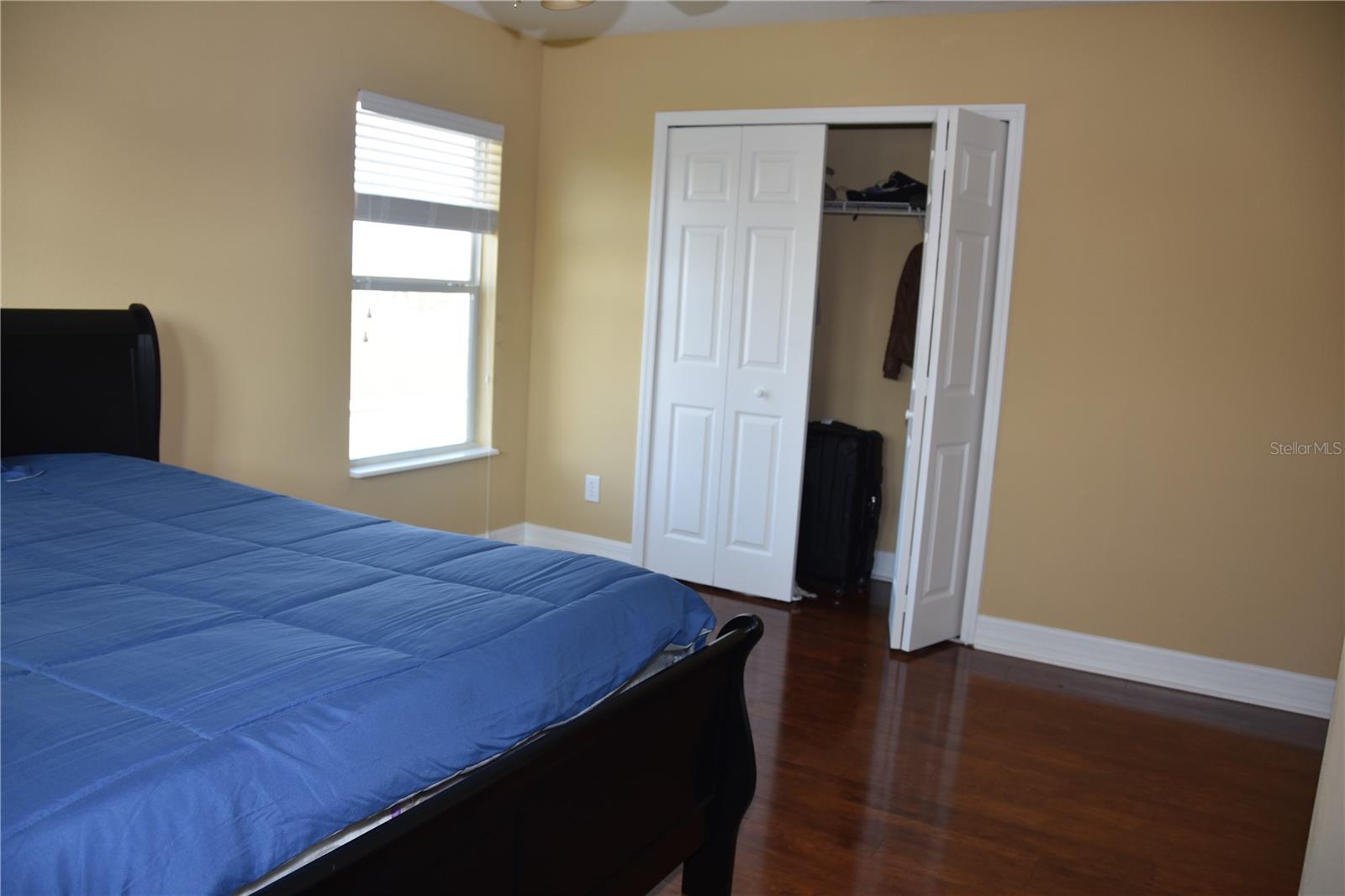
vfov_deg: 47.9
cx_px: 672
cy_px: 448
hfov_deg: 67.4
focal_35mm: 27
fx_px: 1008
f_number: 4
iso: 220
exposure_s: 1/60
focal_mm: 18
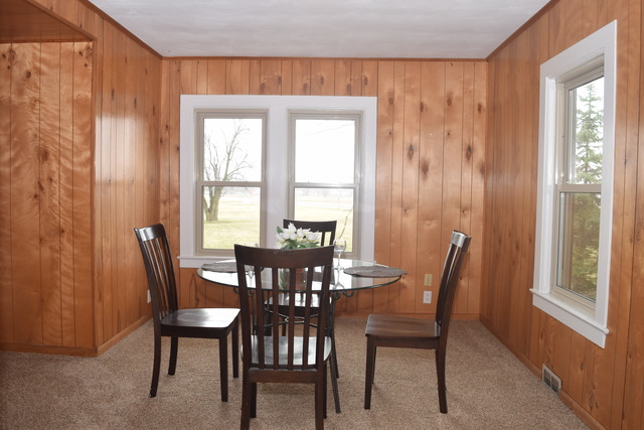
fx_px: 483
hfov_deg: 67.4
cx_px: 322
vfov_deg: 48.0
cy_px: 215
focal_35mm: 27
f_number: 5.6
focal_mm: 18
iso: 360
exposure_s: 1/125
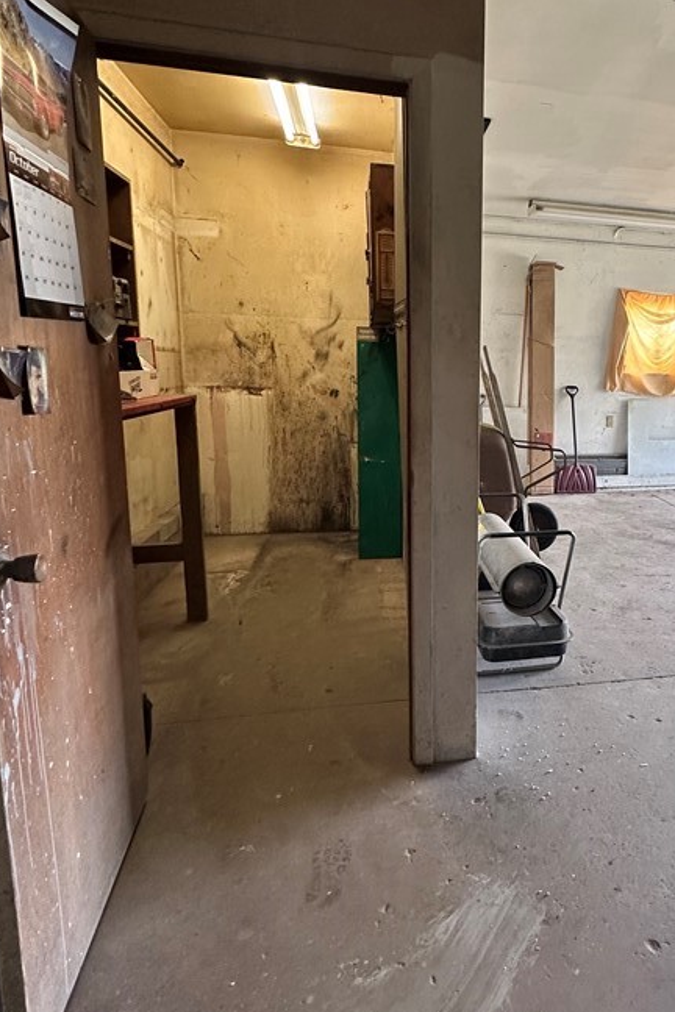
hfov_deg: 51.7
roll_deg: -2.1
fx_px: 647
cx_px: 539
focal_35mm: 23
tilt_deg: -8.3
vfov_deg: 75.9
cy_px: 461
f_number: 2.2
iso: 200
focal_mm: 2.22
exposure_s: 1/90
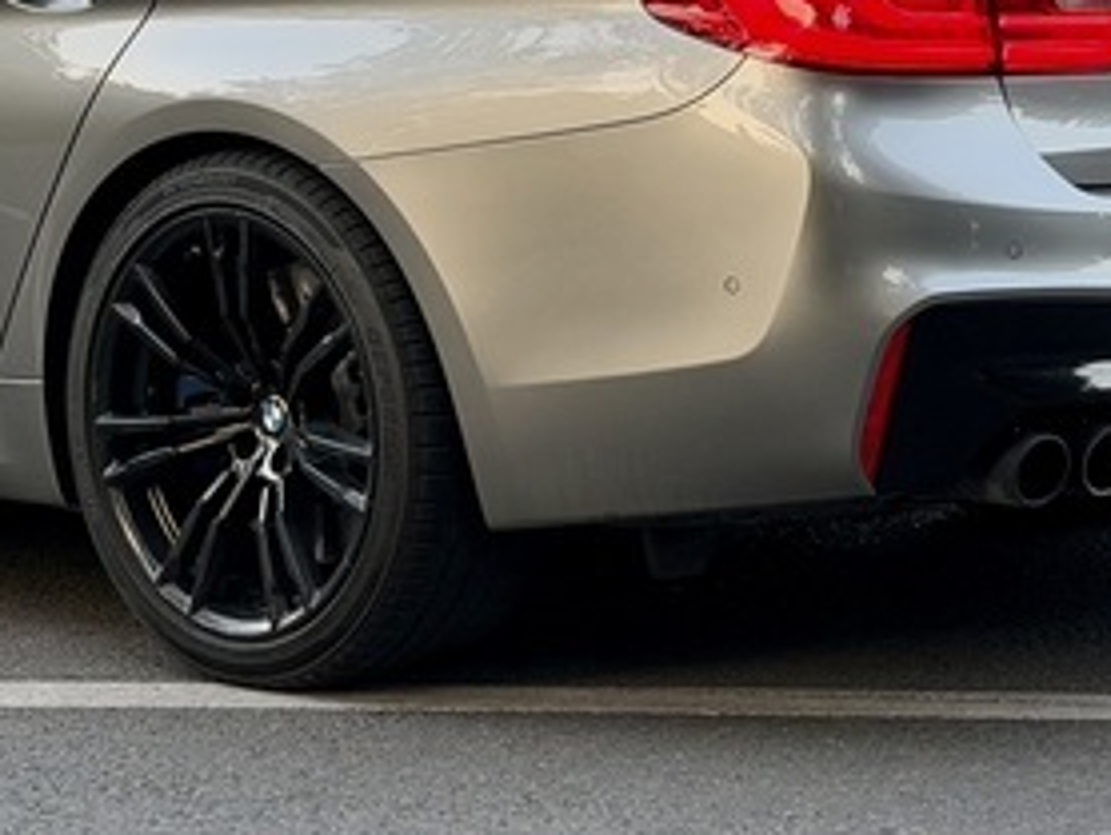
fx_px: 4433
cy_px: -208
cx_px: 340
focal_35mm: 138
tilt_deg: -3.3
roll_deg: -2.7
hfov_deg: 14.3
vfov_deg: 10.6
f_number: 1.78
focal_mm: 6.76
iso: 100
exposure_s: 1/121
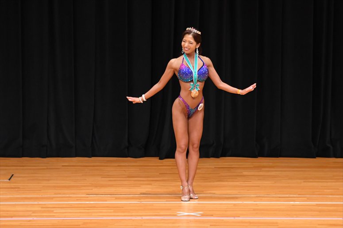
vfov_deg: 5.4
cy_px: 114
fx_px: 2428
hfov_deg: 8.1
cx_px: 172
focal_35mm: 255
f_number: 5.6
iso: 4000
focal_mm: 170
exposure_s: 1/400
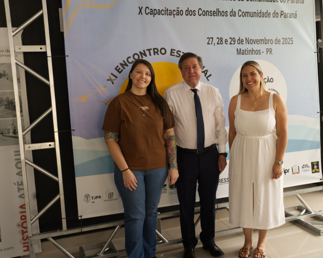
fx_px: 392
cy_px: 130
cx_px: 194
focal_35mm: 41
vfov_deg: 36.5
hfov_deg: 44.6
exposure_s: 1/100
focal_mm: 35
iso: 320
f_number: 4.5
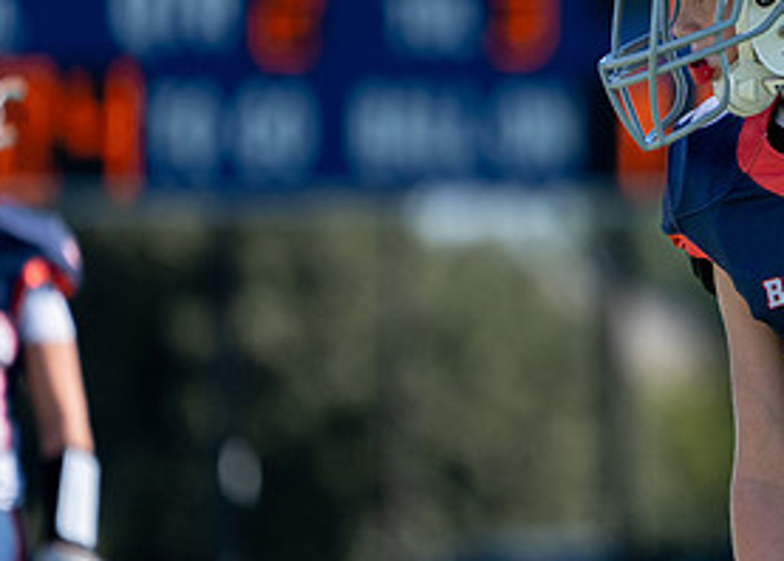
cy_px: 185
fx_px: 22450
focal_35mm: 1008
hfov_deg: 2.0
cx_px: 988
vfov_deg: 1.4
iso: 250
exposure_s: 1/1250
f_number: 5.6
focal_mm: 400
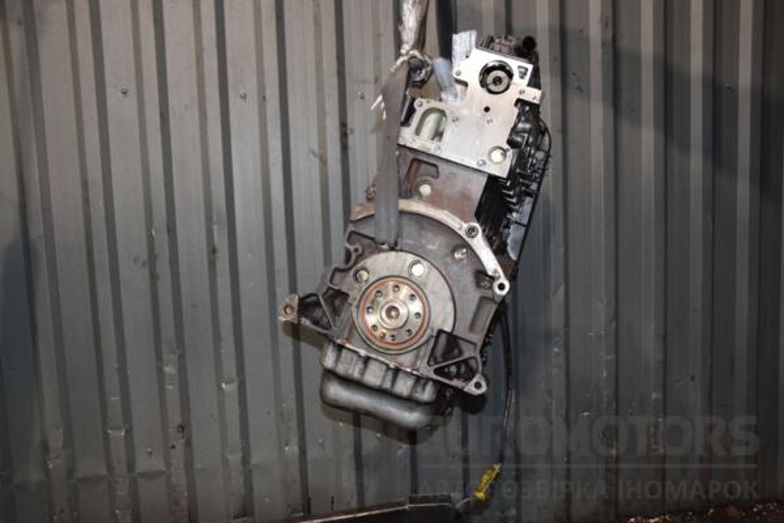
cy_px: 262
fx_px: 719
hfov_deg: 57.2
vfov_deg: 40.0
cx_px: 392
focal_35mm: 33
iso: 800
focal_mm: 22
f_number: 5
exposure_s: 1/60
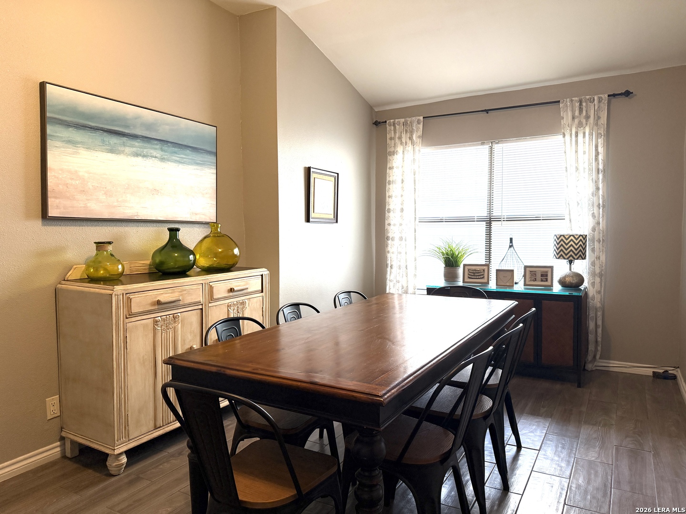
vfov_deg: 56.8
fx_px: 476
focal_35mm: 24
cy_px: 257
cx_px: 343
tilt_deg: -3.2
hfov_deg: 71.6
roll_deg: +0.2
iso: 250
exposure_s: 1/60
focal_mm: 6.76
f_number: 1.78
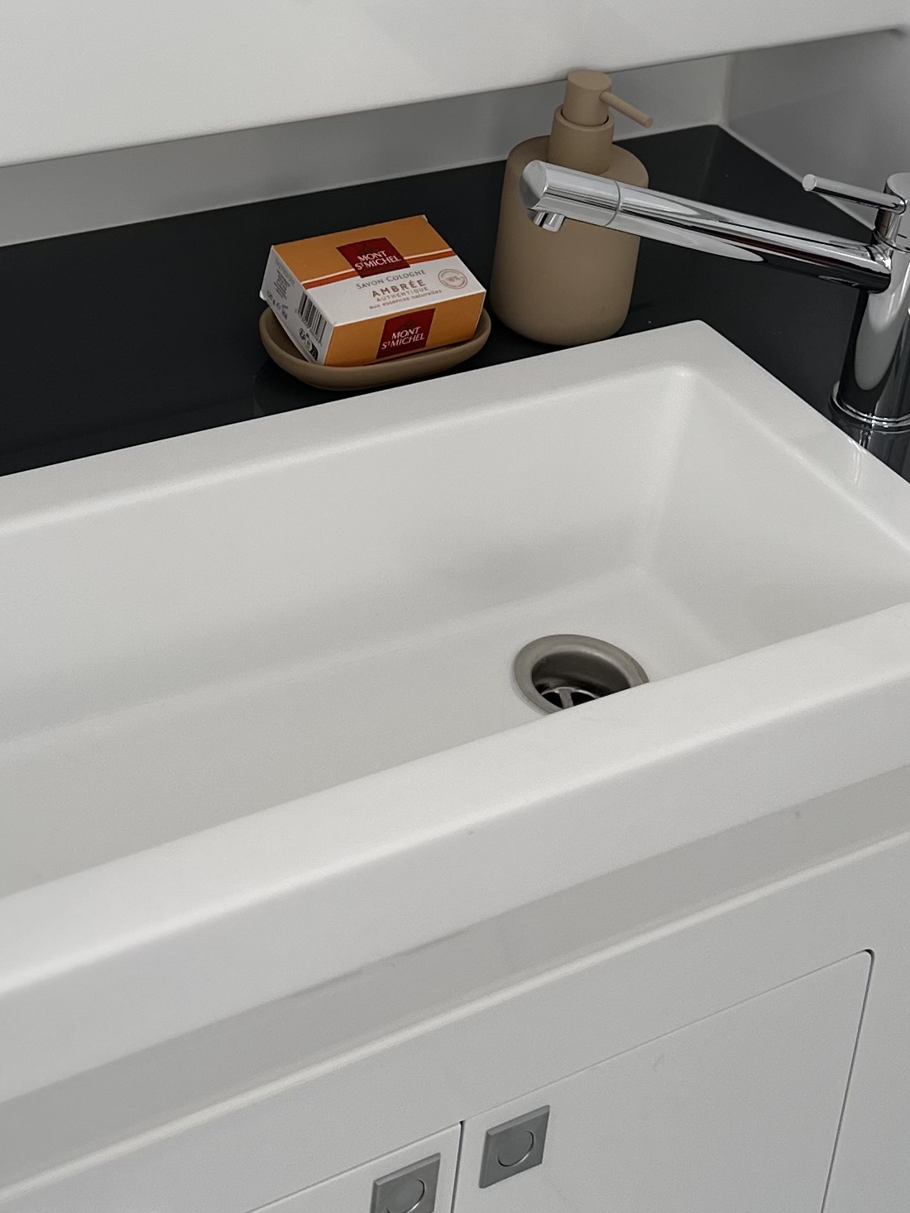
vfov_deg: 28.3
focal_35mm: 66
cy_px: 127
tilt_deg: -24.4
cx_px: 486
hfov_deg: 22.3
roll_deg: -7.4
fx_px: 2313
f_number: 1.78
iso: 80
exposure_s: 1/501
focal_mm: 6.86
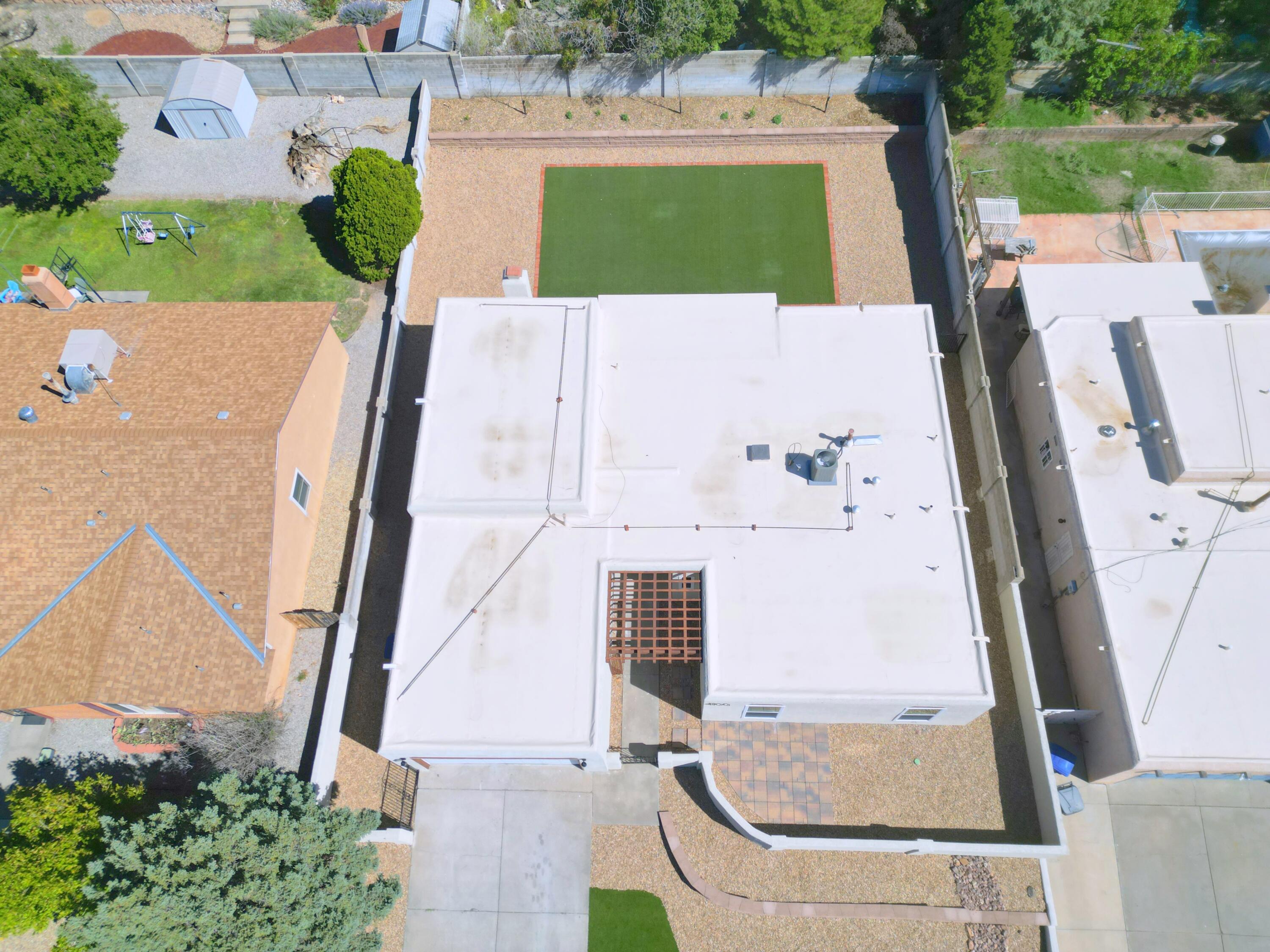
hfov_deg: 71.6
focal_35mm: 24
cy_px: 476
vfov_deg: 56.8
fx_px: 881
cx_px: 635
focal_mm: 6.72
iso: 130
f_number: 1.7
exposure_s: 1/6400
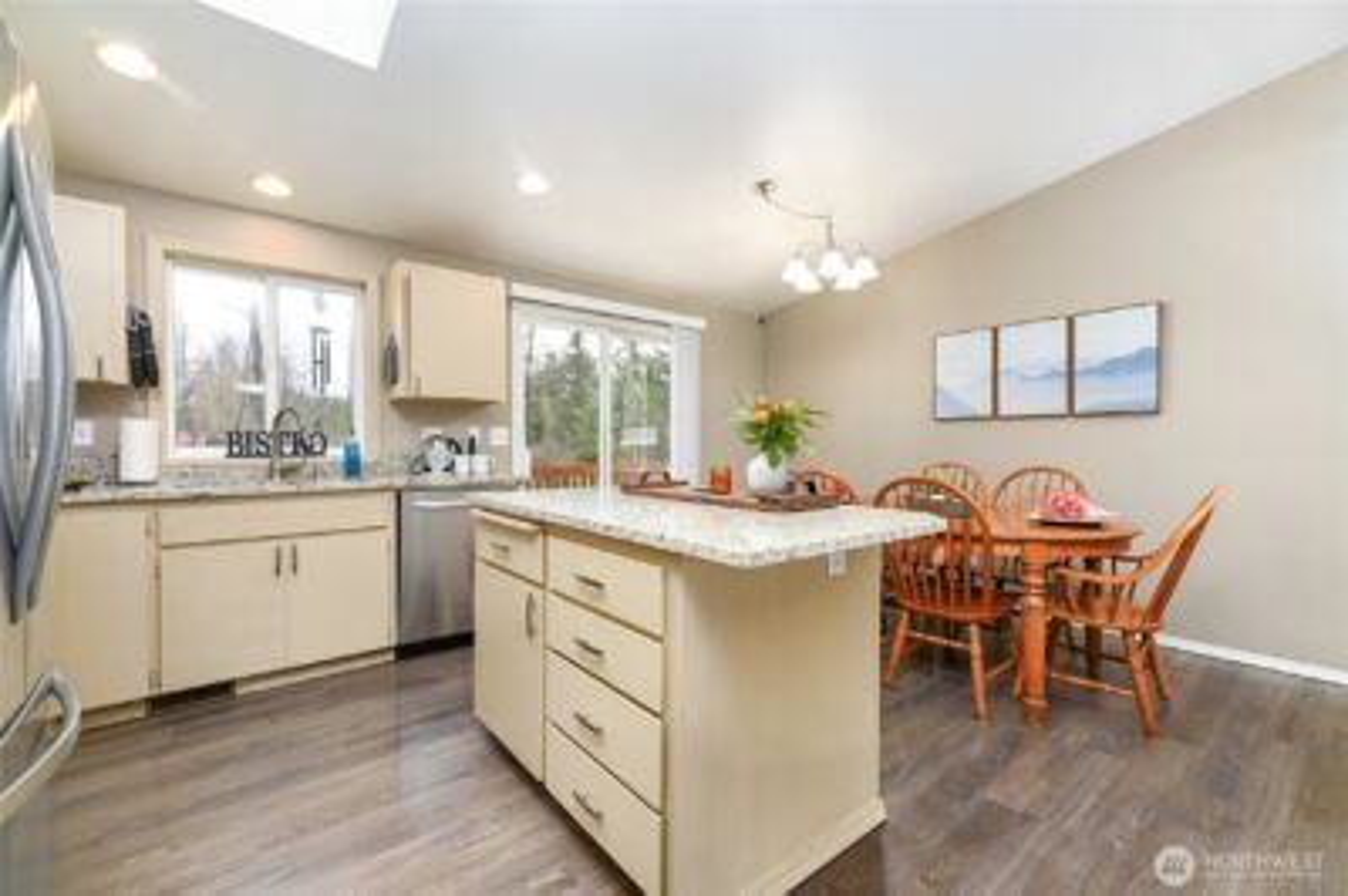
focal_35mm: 14
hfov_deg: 104.3
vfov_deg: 81.1
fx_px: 524
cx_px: 674
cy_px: 448
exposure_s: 1/60
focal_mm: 14
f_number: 7.1
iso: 200
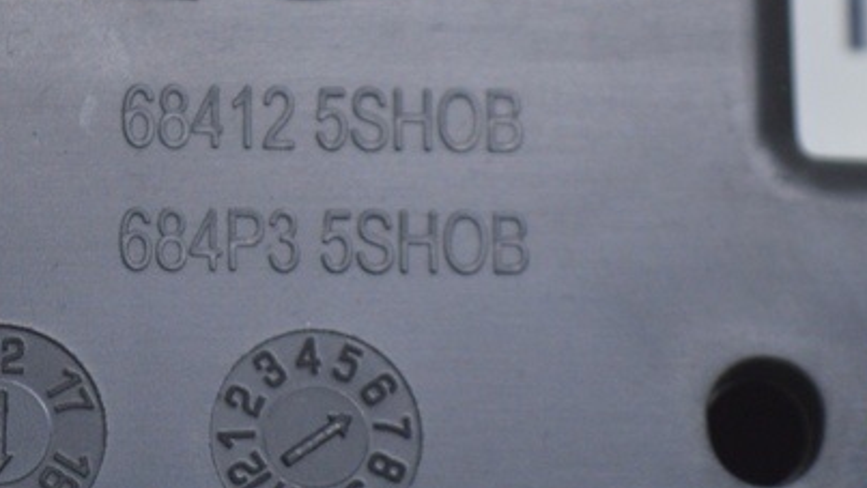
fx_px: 5044
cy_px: 152
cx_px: 239
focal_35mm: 219
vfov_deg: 5.5
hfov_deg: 9.8
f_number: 5.6
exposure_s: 1/25
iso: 400
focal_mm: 55
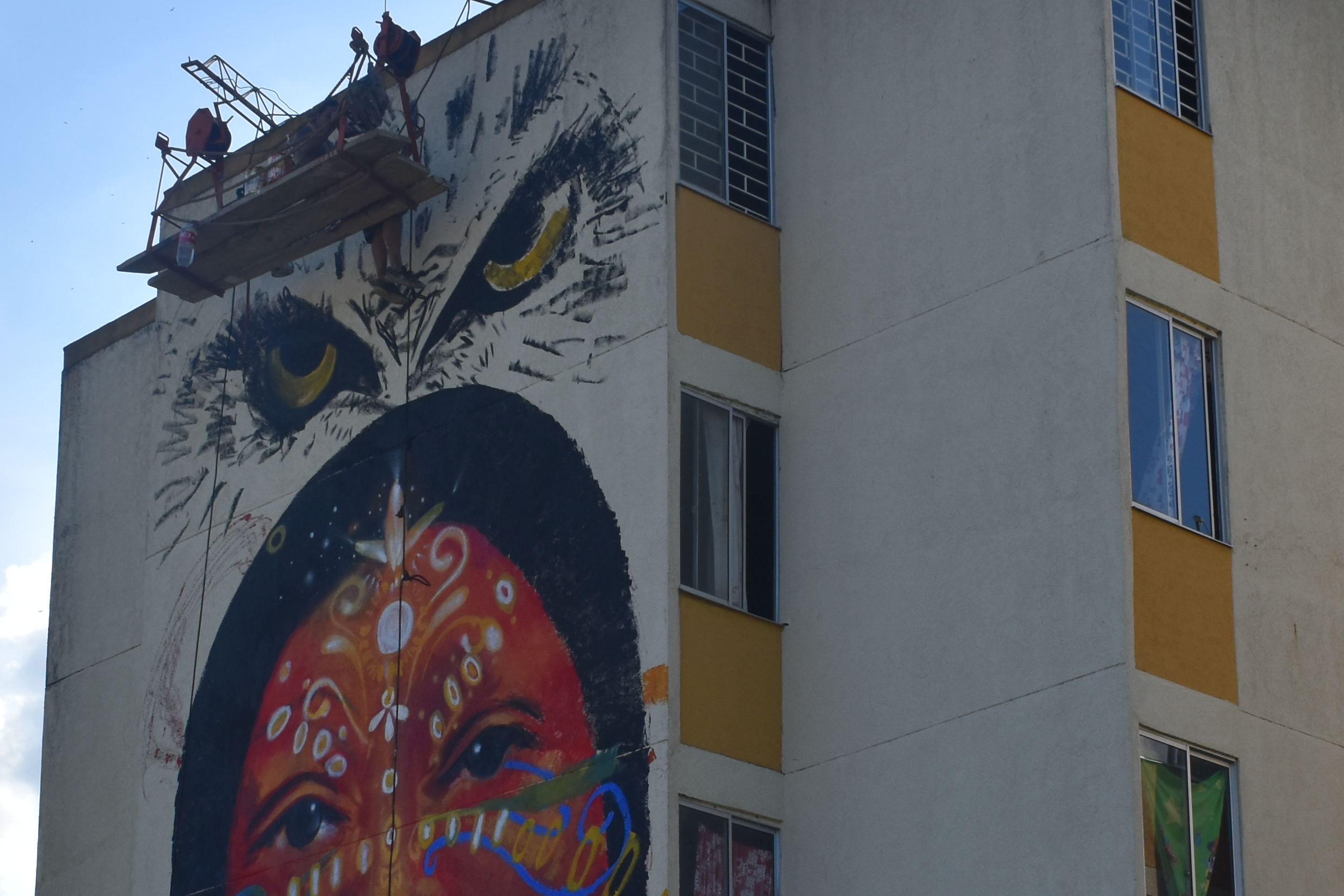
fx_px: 3546
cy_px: 879
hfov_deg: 21.5
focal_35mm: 95
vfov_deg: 14.2
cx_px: 689
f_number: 10
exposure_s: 1/400
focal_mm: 26
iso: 200
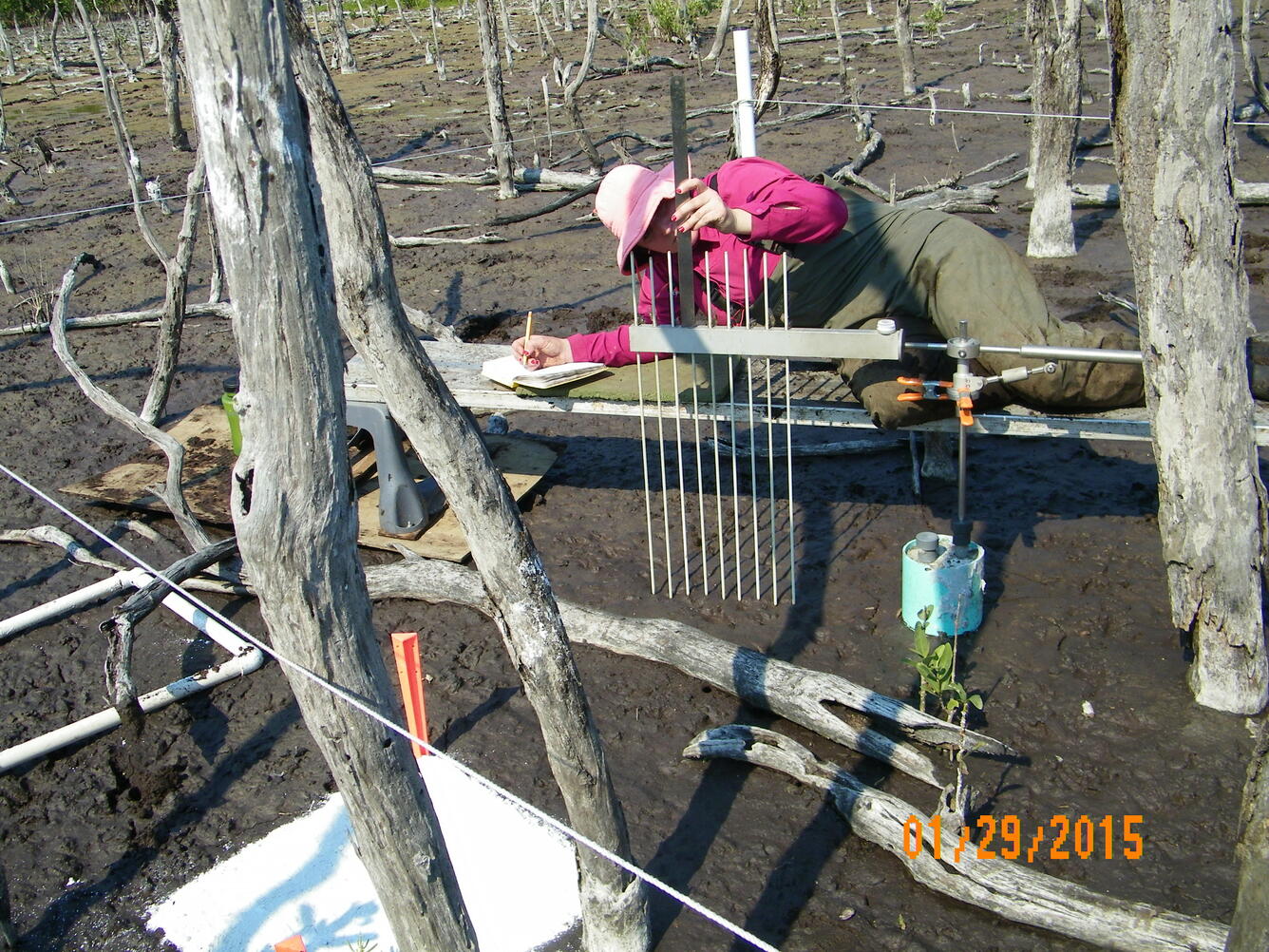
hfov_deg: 52.6
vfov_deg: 40.7
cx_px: 634
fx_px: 1283
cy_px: 476
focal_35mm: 35
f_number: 7.4
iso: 80
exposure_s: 1/200
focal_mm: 6.2
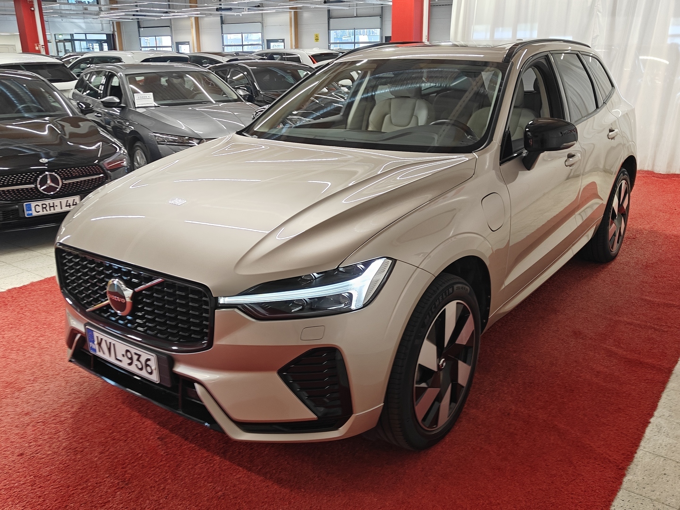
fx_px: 629
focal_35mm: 32
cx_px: 340
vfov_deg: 44.2
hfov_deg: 56.8
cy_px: 255
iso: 100
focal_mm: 5.59
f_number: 1.8
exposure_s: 1/120
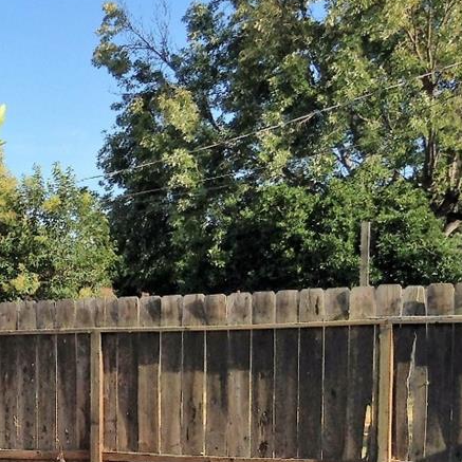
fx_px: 1510
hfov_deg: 15.4
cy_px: 476
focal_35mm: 100
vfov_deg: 17.0
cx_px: -325
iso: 50
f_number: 2.4
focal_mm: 4.12
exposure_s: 1/1063
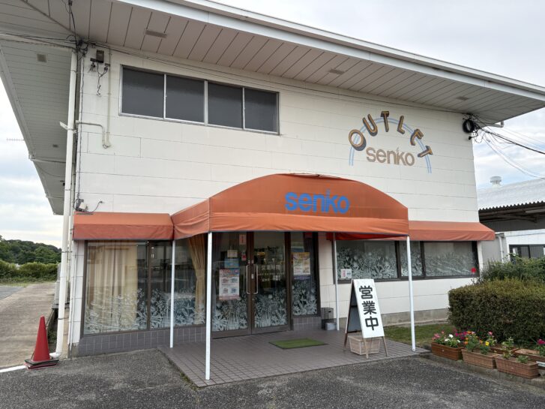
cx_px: 272
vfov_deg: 53.0
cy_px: 204
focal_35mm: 26
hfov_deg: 67.3
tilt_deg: +7.7
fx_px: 409
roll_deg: +1.7
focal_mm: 5.96
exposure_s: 1/1135
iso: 50
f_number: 1.6
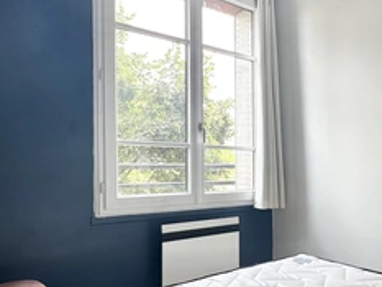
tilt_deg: -0.4
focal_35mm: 32
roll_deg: +0.4
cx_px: 234
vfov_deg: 43.9
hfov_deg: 56.3
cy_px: 175
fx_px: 353
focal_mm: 2.22
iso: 40
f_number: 2.2
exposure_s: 1/99
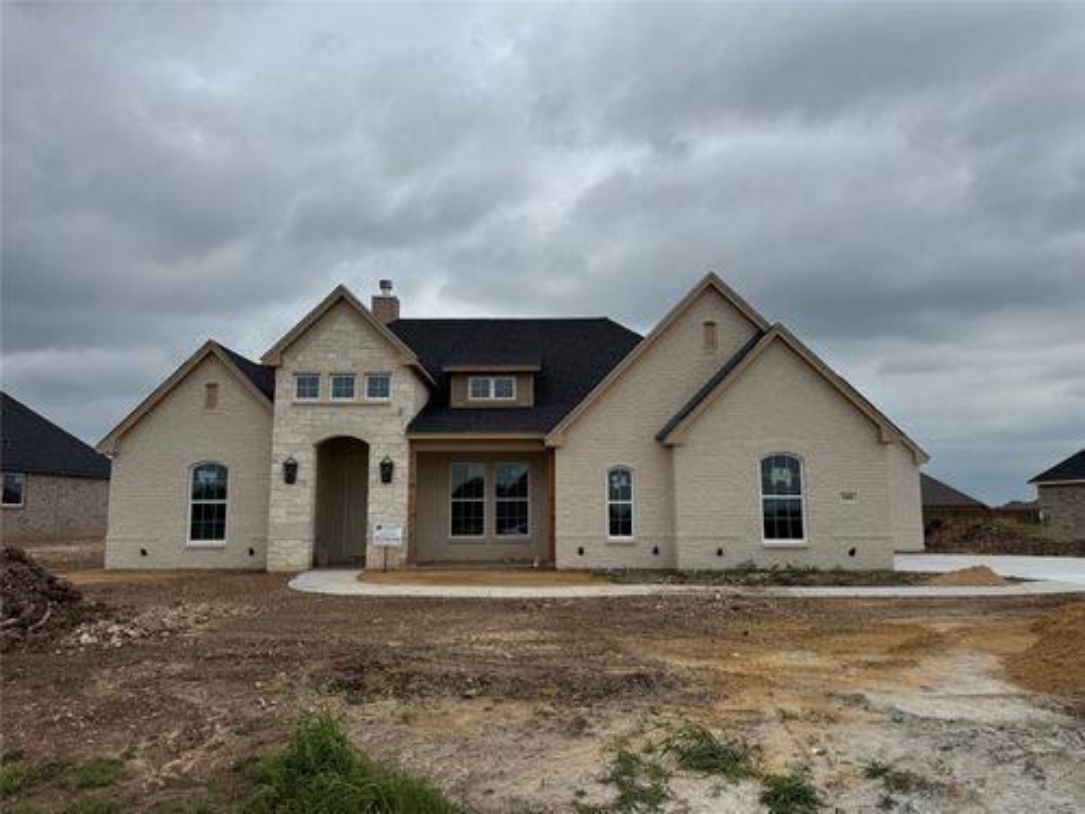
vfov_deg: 56.8
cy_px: 407
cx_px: 542
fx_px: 752
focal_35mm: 24
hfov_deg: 71.6
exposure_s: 1/9009
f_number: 1.78
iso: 80
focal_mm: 6.76
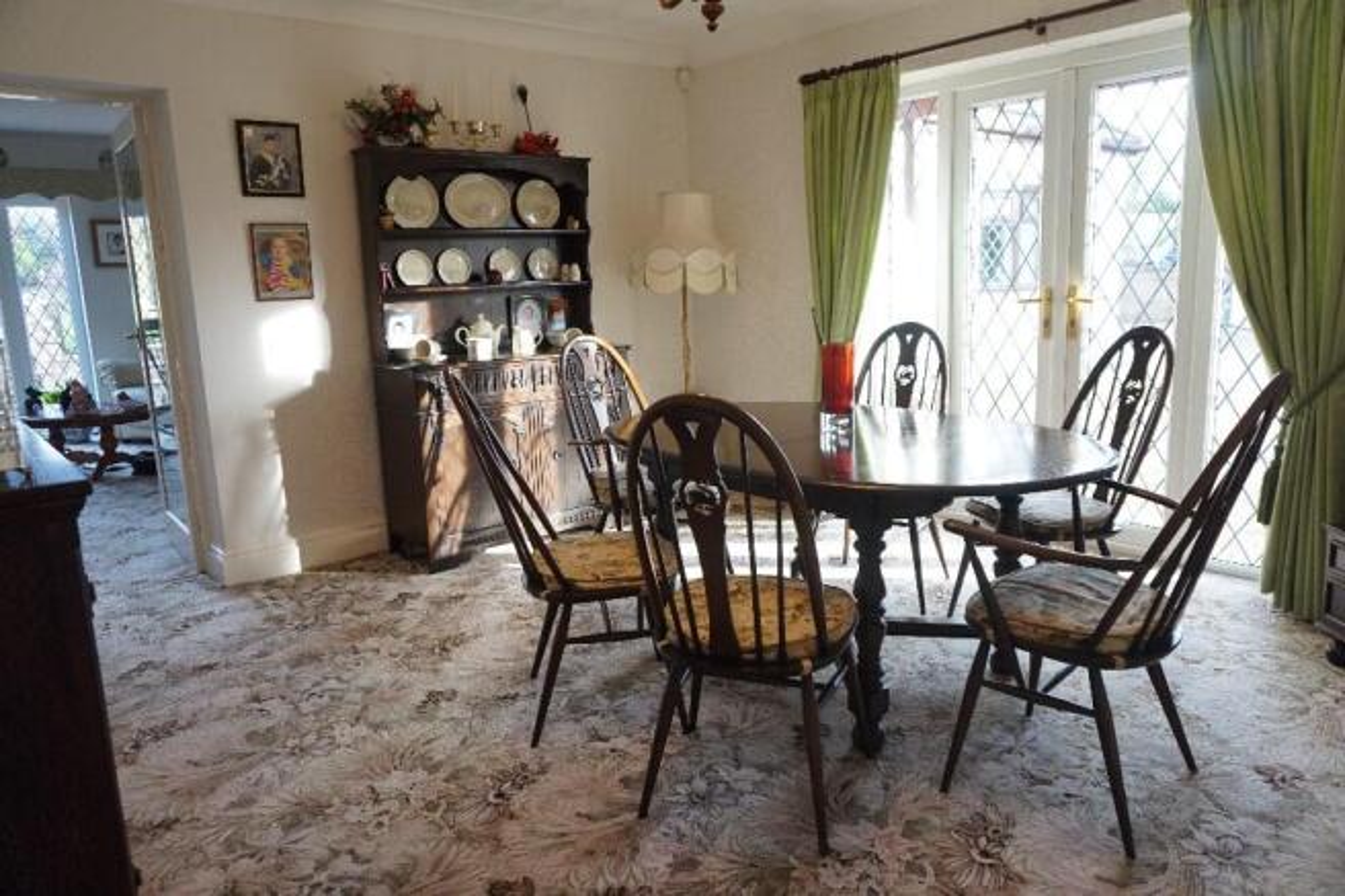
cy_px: 448
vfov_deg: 53.1
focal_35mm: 24
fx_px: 896
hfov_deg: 73.8
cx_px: 672
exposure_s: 1/60
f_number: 4
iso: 640
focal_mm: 16
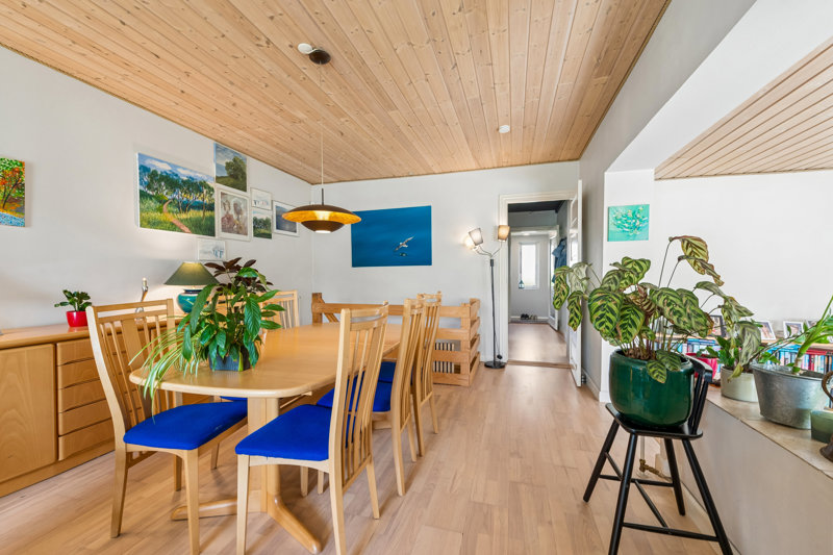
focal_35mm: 14
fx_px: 324
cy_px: 278
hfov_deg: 104.3
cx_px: 416
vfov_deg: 81.2
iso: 250
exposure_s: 1/5
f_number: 10
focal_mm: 14
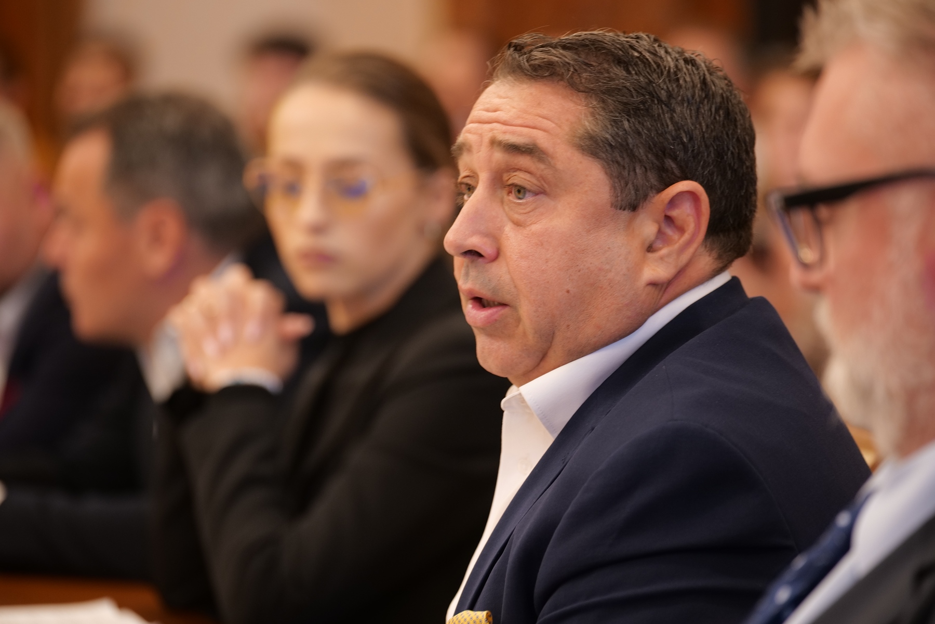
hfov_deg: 10.3
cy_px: 312
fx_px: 5194
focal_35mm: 200
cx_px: 468
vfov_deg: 6.9
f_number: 4
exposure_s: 1/50
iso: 1250
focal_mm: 200
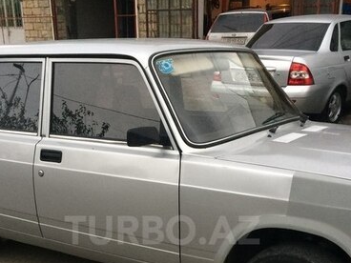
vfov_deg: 27.2
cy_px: 230
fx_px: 527
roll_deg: +0.5
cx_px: 162
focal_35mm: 52
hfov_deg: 36.8
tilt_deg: -21.5
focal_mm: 4.15
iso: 80
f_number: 2.2
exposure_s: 1/33
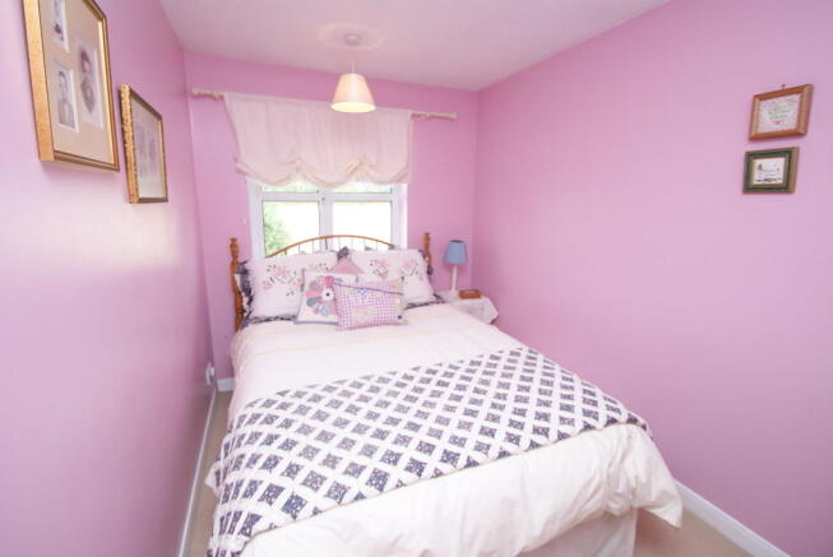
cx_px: 416
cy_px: 278
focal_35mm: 15
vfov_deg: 77.5
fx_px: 347
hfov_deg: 100.3
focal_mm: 10
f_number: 4
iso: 400
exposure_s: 1/160
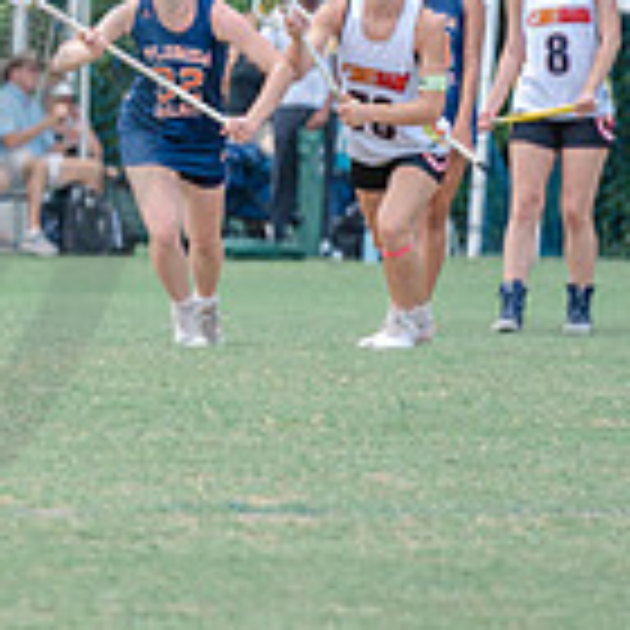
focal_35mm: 776
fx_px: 15978
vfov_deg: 2.3
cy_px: 66
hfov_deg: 2.2
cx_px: -703
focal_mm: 200
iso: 400
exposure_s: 1/1250
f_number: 4.5
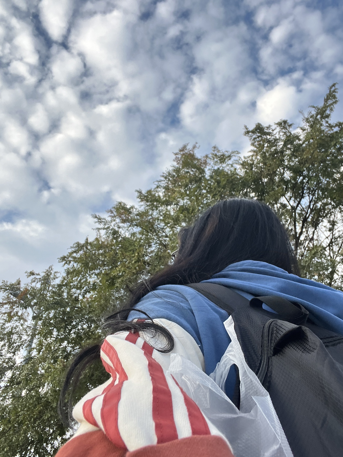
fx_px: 396
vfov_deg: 60.0
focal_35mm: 30
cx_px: 172
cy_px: 228
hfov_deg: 46.8
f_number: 2.2
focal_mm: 2.71
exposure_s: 1/261
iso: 32
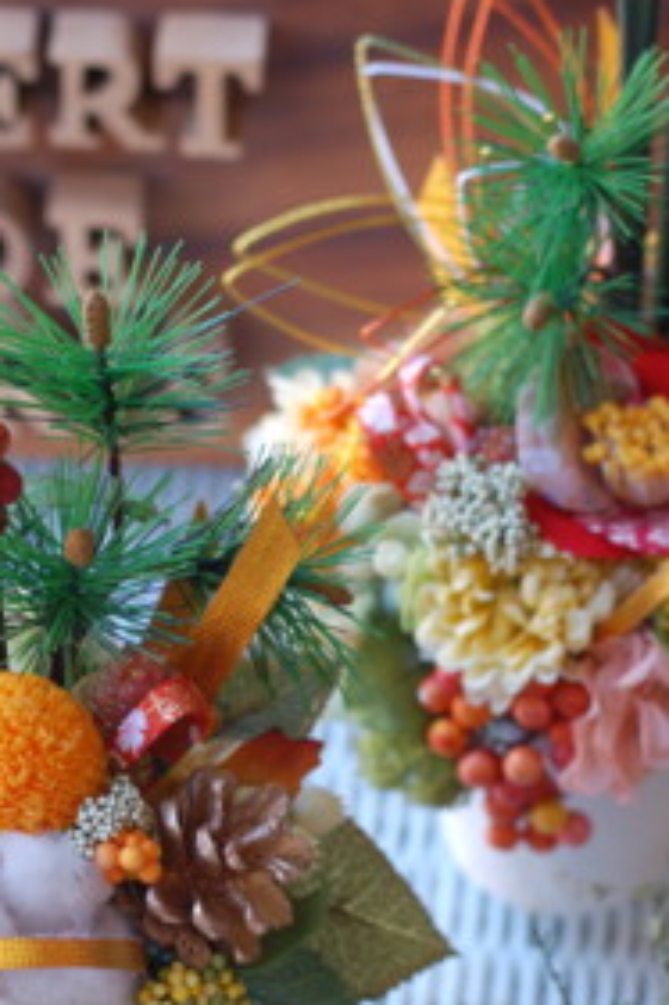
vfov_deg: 17.0
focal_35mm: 120
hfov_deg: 11.4
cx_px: 263
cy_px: 705
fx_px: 3349
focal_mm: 50
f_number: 4
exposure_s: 1/60
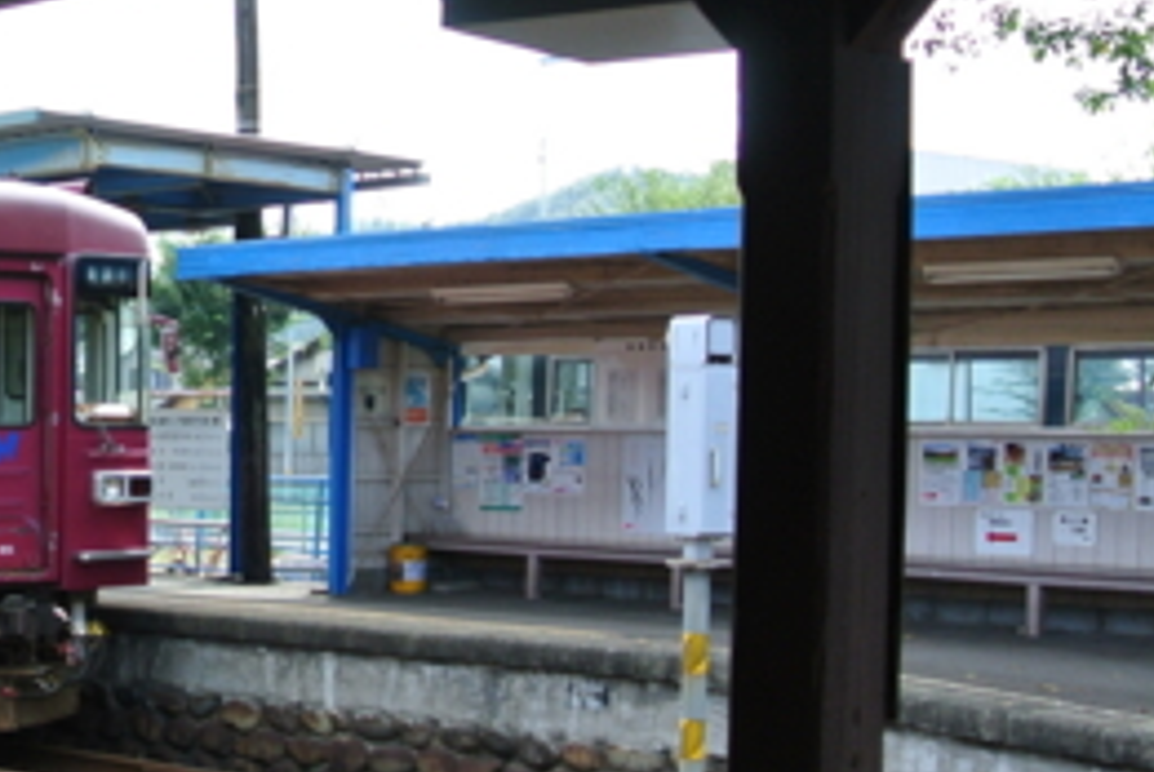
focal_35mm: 83
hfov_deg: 22.5
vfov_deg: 16.4
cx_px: -240
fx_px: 2664
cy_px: 599
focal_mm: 10
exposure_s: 1/200
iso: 100
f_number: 4
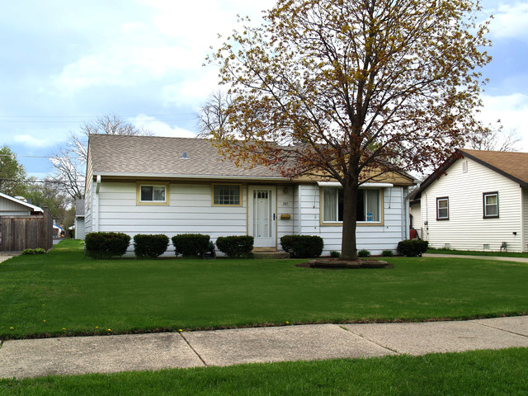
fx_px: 641
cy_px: 198
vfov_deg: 34.3
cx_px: 264
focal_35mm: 42
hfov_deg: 44.8
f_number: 6.3
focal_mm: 21
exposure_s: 1/125
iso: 100
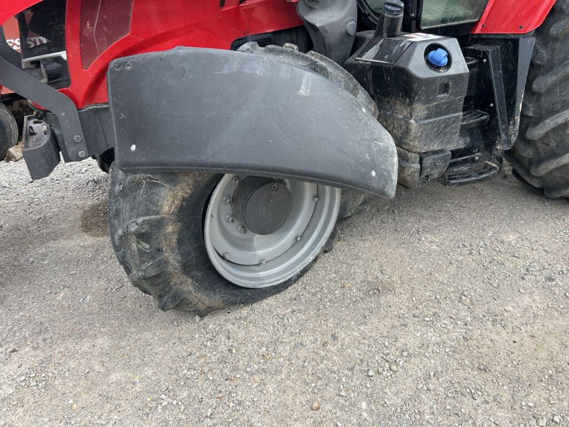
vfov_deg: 53.1
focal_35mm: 26
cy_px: 214
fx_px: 427
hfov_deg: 67.3
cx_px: 284
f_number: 1.5
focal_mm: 5.7
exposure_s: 1/1412
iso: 50
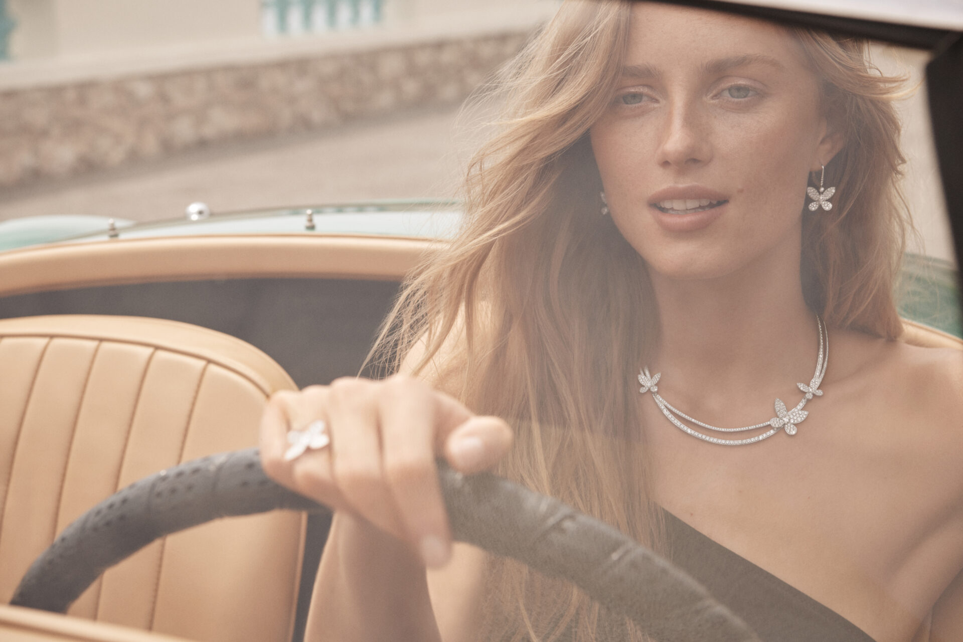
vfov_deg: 19.5
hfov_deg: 28.8
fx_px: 1872
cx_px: 482
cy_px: 321
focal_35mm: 70
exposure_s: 1/500
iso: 200
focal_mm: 70
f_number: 8
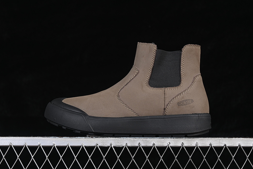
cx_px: 127
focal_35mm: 77
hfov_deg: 26.3
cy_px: 83
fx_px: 541
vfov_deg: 17.7
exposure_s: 1/80
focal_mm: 50
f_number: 7.1
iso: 160
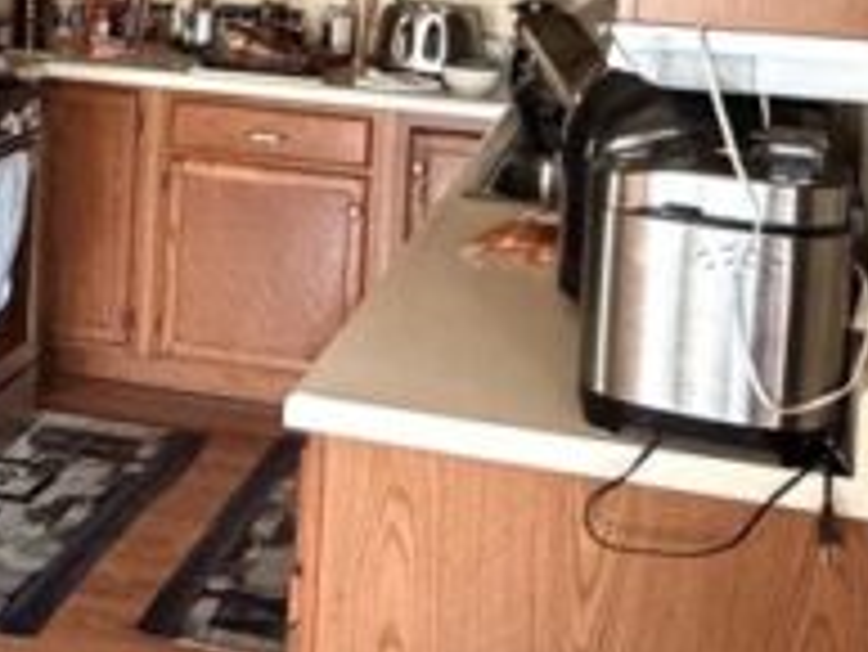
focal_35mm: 58
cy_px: -72
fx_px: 1455
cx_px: 301
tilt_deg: -2.1
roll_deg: -1.5
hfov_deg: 33.0
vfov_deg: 23.6
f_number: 2.2
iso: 1250
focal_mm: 2.22
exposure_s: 1/52
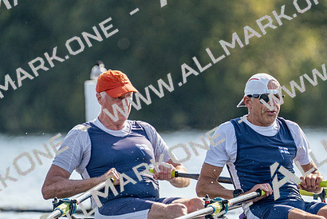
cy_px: 124
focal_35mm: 741
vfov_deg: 1.9
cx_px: 202
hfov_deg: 2.8
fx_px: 6735
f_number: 6.3
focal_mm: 524
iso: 400
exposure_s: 1/1600
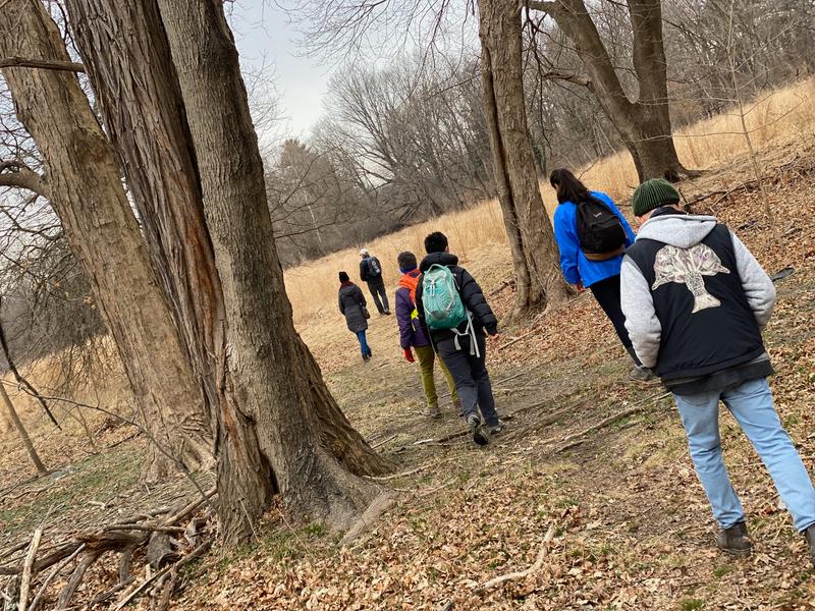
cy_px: 306
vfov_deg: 28.0
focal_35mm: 52
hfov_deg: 36.8
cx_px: 408
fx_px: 1224
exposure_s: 1/163
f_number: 2
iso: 20
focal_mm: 6
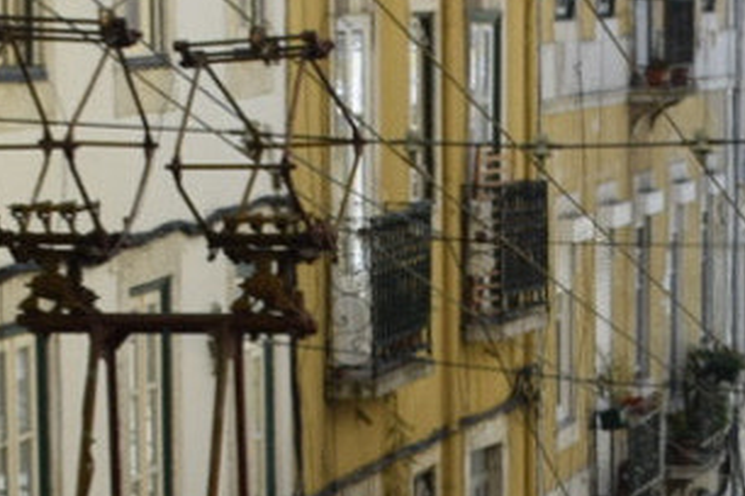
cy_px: 774
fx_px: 5194
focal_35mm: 251
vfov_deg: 5.4
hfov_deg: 8.2
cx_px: 747
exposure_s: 1/320
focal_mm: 32
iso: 200
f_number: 9
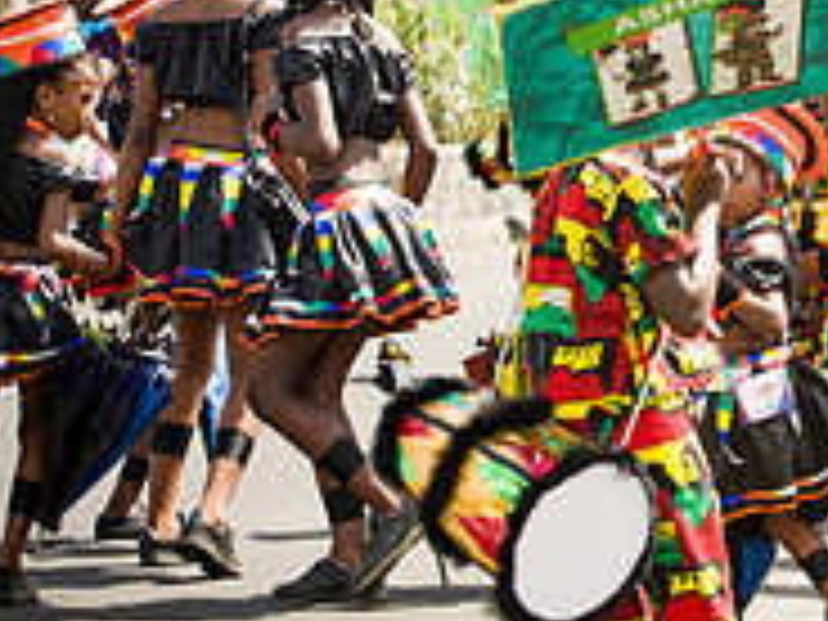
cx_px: 1152
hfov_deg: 7.2
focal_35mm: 272
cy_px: 126
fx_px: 6506
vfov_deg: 5.5
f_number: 6.3
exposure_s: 1/160
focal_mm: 90
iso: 100
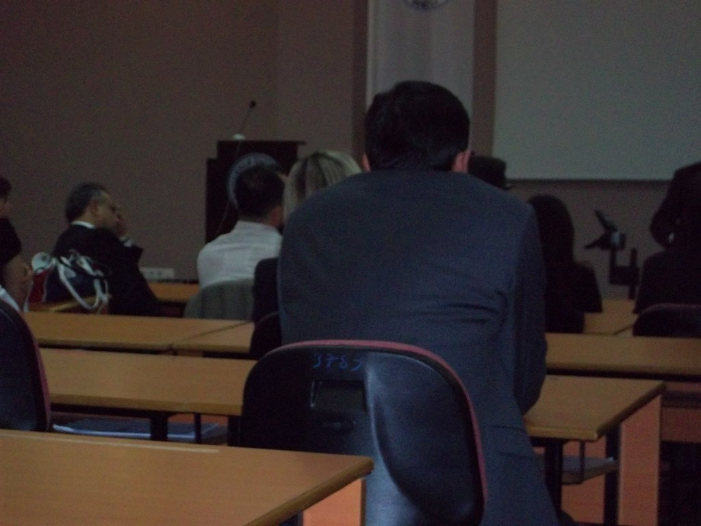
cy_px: 263
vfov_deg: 15.4
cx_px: 350
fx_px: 1944
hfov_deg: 20.4
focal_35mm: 96
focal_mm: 17.1
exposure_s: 1/60
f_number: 5.2
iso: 400
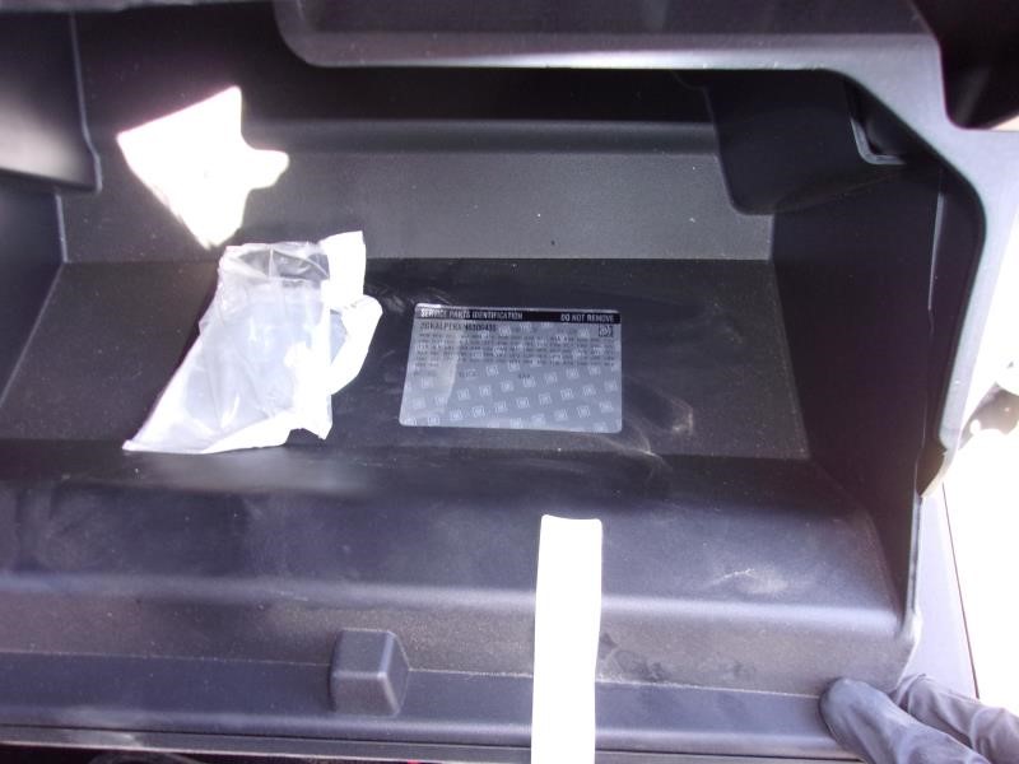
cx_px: 510
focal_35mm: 27
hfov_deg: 65.3
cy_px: 382
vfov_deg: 51.4
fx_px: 795
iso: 170
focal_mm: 4.9
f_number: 3
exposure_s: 1/34
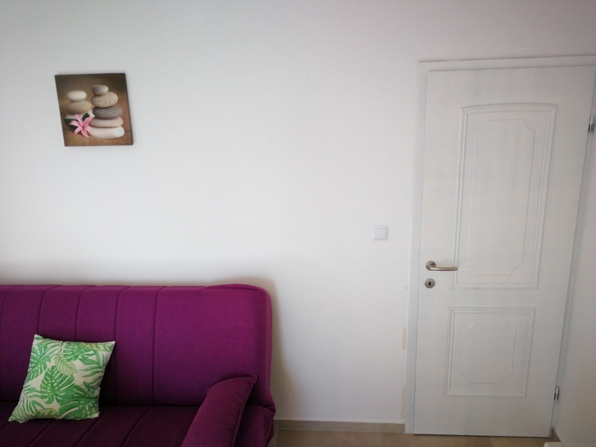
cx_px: 298
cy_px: 224
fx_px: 465
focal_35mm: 27
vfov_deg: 51.4
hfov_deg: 65.3
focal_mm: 3.95
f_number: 2.2
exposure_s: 1/60
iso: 64
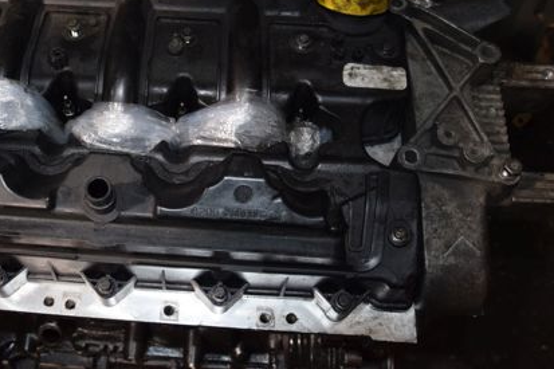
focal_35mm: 49
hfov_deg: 39.9
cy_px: 86
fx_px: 750
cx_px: 169
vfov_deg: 27.2
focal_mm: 21
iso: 800
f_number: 5
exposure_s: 1/60
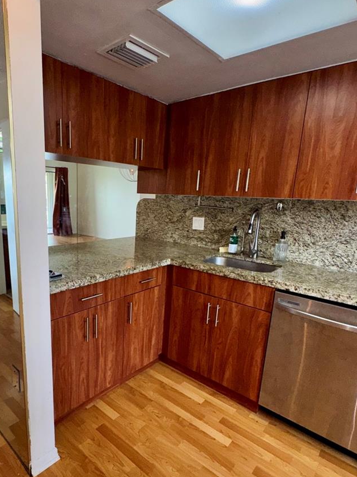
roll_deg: -1.6
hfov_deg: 64.9
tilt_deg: -13.4
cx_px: 131
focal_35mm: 20
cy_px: 261
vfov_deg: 81.5
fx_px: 275
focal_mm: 2.22
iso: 100
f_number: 2.2
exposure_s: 1/120
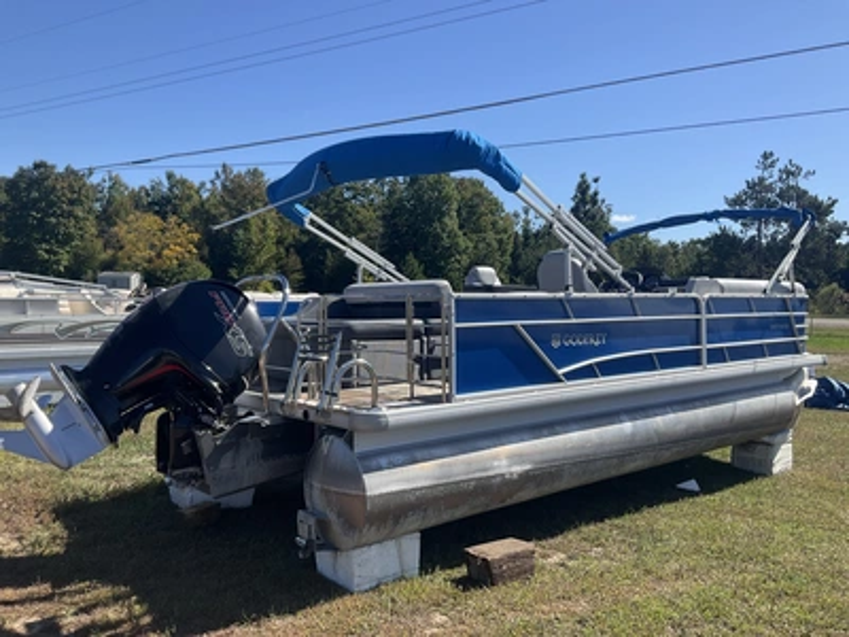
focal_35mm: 29
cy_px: 318
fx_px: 711
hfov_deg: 61.7
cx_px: 424
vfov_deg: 48.2
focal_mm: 3
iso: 25
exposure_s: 1/1377
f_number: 1.8
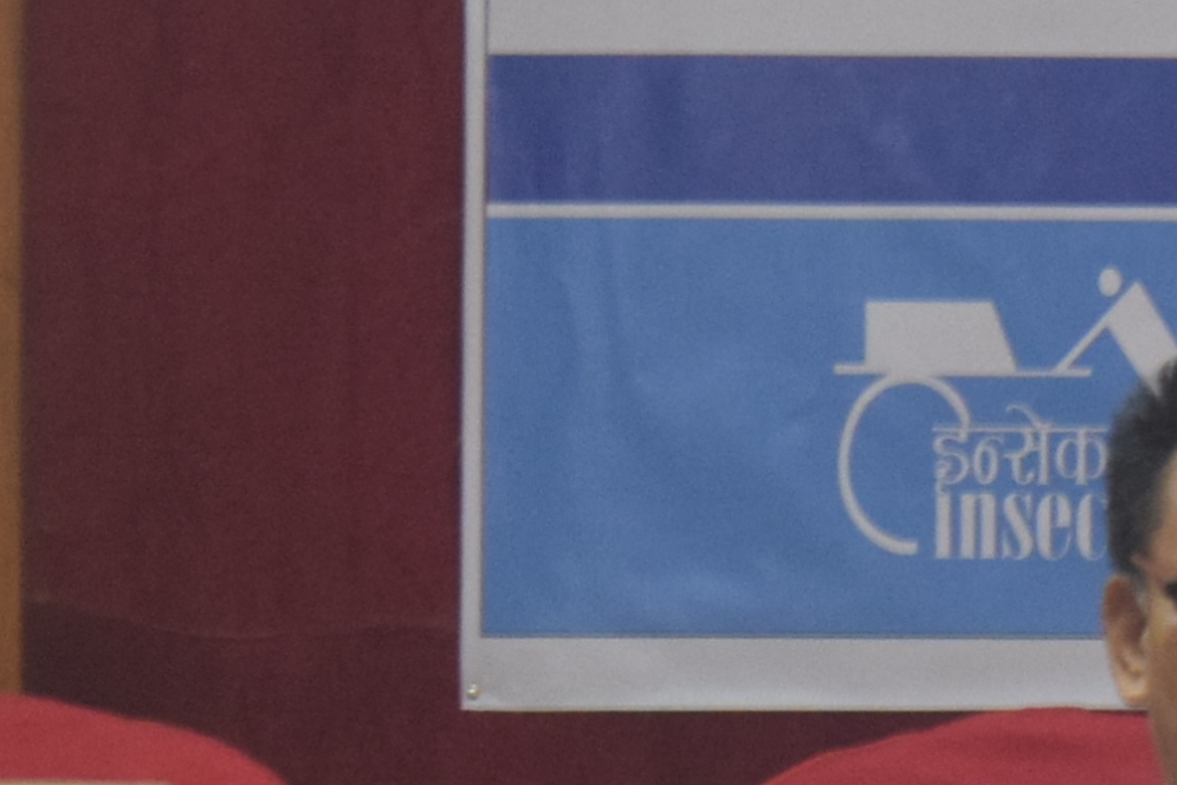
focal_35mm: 438
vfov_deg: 3.1
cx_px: 2147
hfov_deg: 4.7
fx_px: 14313
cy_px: 472
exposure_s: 1/60
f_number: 5.6
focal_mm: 55
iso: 1100
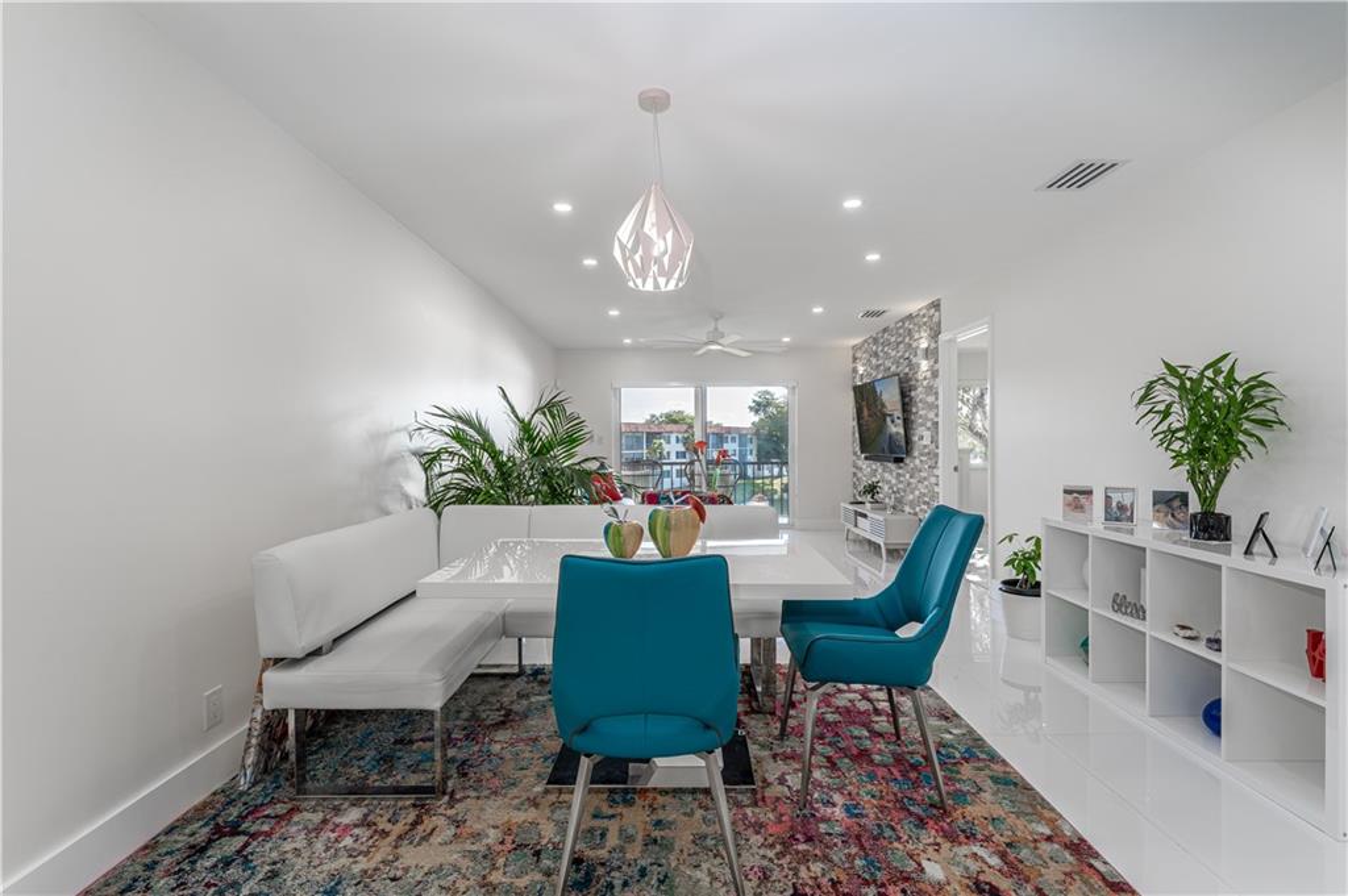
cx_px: 674
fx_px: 599
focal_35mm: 16
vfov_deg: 73.7
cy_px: 448
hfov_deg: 96.8
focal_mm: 16
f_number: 8
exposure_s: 1/40
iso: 100
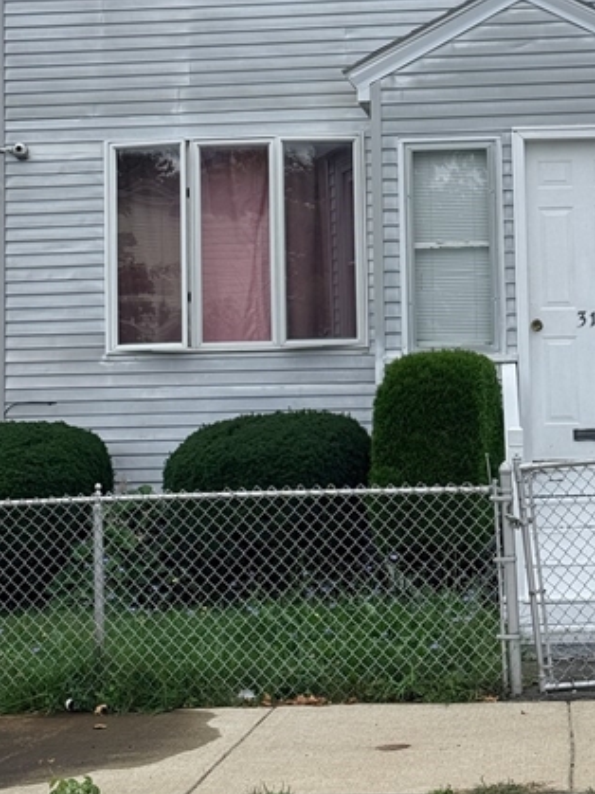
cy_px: 186
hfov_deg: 16.8
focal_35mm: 88
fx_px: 2018
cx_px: 362
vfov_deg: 22.0
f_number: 1.78
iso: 64
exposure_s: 1/1543
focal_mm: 6.76
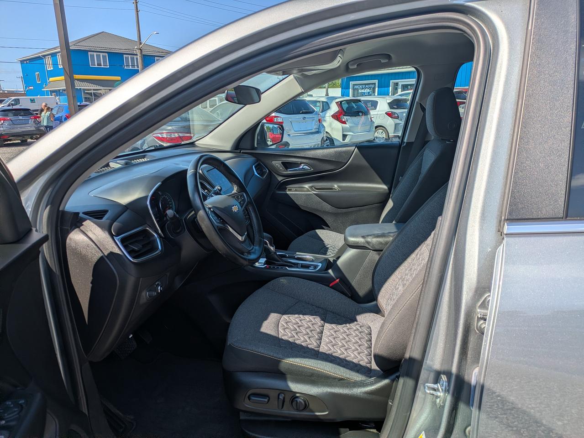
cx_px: 292
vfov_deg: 54.9
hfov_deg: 69.4
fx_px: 422
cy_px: 219
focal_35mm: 25
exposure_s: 1/2451
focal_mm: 5.43
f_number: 1.89
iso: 40
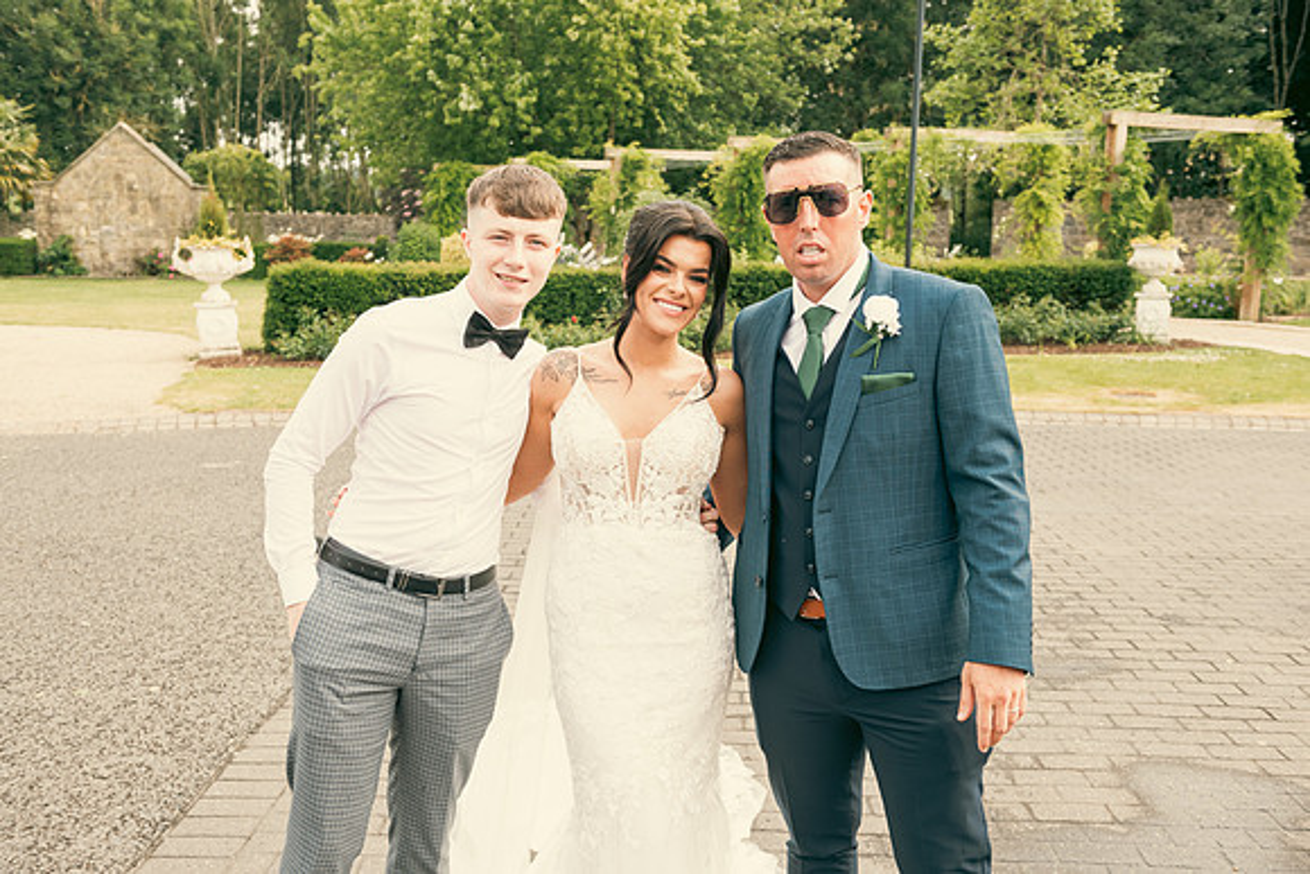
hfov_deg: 50.7
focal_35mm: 38
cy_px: 437
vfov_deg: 35.1
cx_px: 655
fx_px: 1383
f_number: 5.6
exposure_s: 1/160
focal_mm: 38
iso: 160
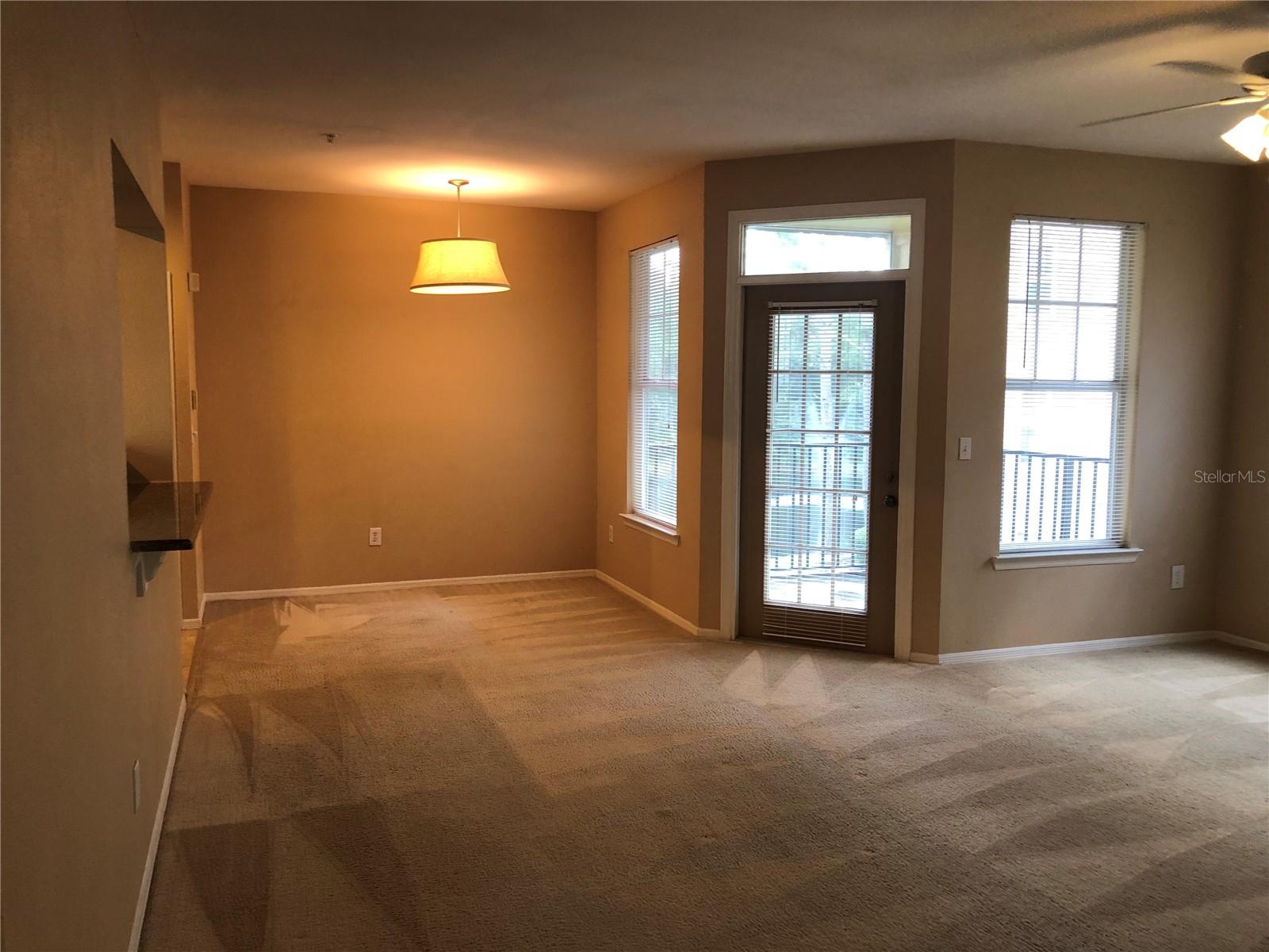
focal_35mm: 28
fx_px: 1026
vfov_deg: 49.7
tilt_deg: -6.6
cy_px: 476
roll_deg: -0.1
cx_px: 634
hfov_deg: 63.4
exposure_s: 1/30
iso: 40
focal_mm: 3.99
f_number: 1.8
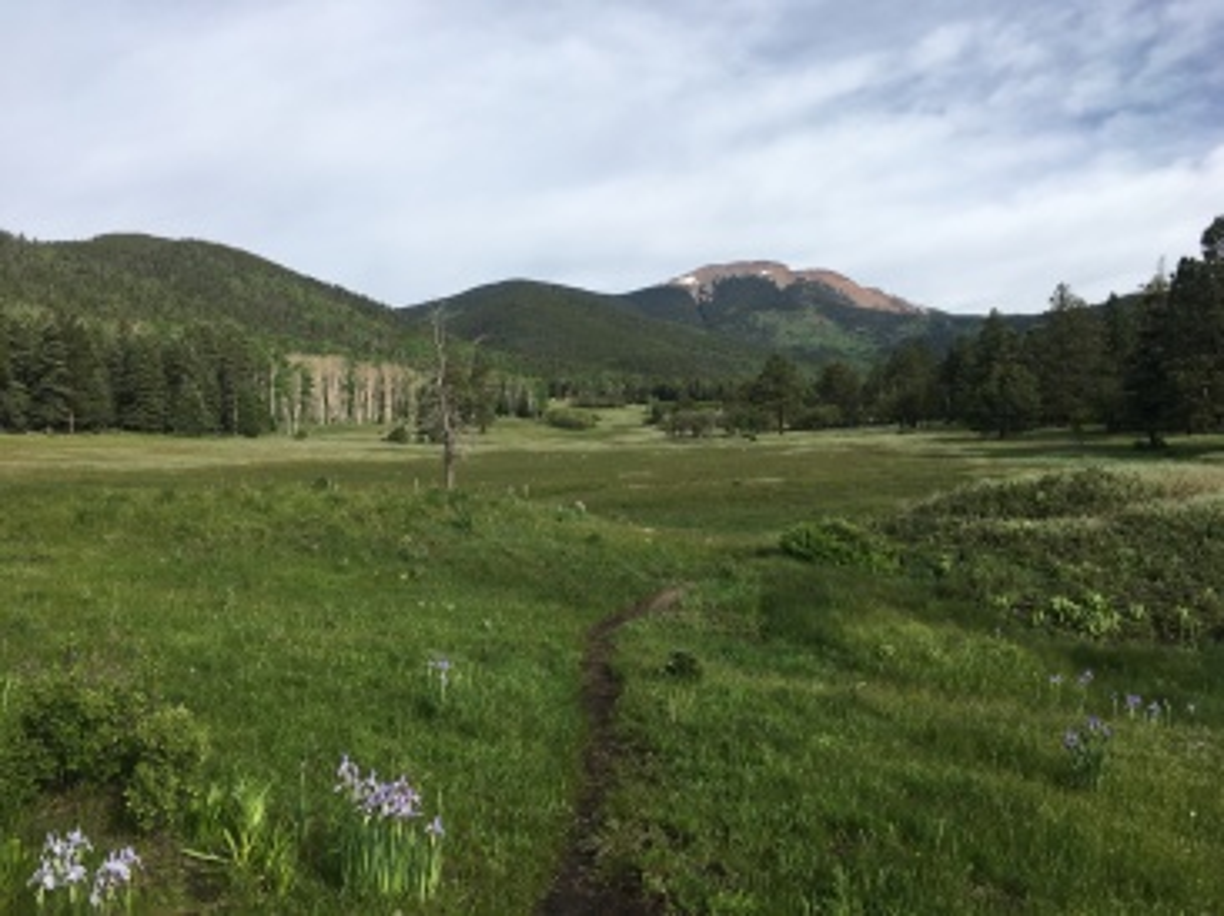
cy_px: 458
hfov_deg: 61.7
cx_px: 612
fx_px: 1025
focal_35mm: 29
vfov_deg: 48.2
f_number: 2.2
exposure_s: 1/827
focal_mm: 4.15
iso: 25
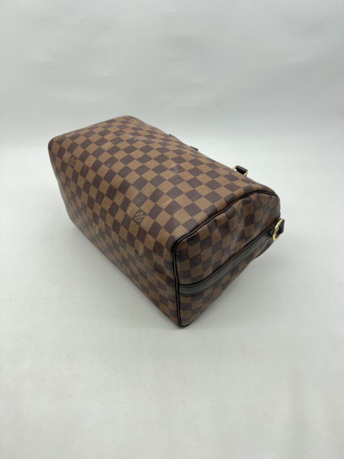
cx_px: 172
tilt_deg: -38.3
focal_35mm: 26
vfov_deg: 67.3
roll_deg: -0.9
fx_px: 345
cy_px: 230
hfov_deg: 53.1
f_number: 1.5
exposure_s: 1/100
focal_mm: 5.7
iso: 32
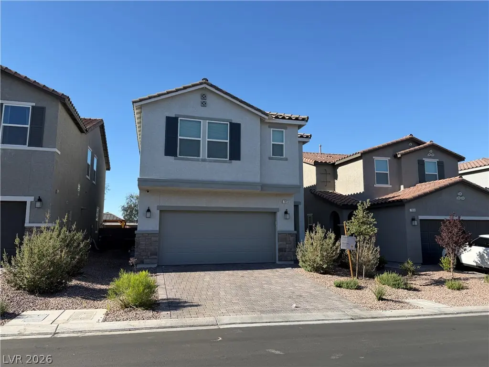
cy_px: 184
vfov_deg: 56.8
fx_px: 339
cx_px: 244
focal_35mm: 24
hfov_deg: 71.6
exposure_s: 1/2907
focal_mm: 6.76
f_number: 1.78
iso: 80
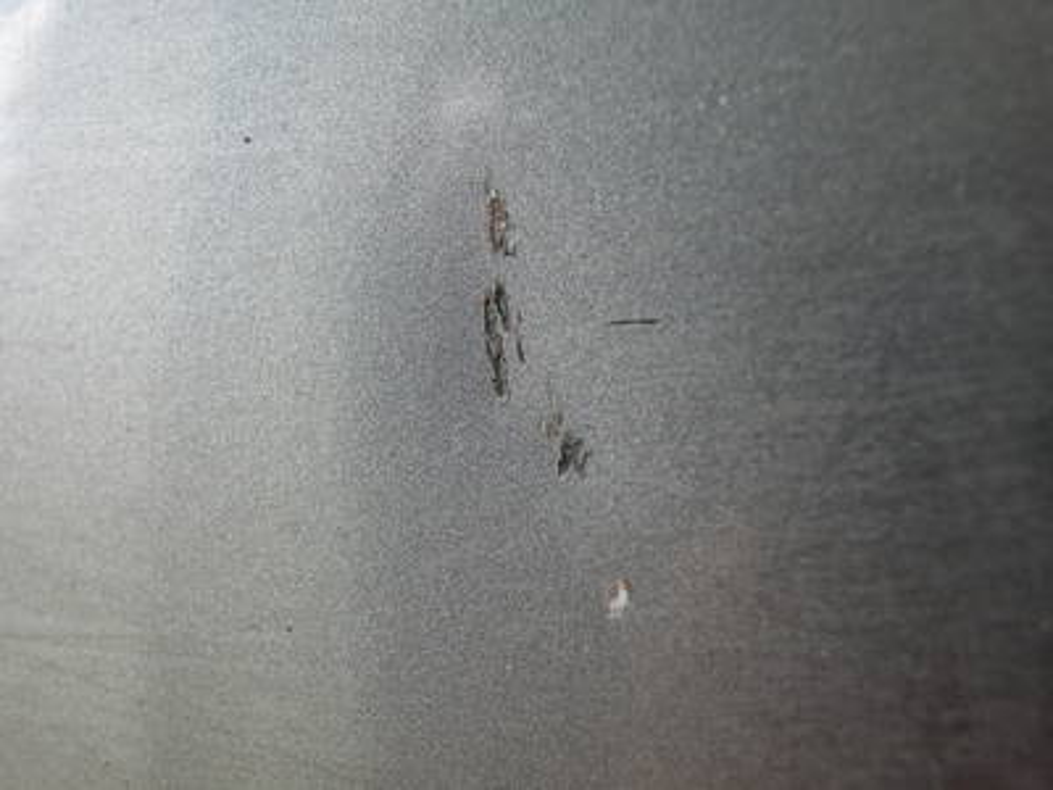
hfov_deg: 46.8
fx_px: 1217
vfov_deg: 36.0
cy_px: 395
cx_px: 526
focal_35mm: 40
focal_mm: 7.2
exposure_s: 1/160
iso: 160
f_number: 3.3
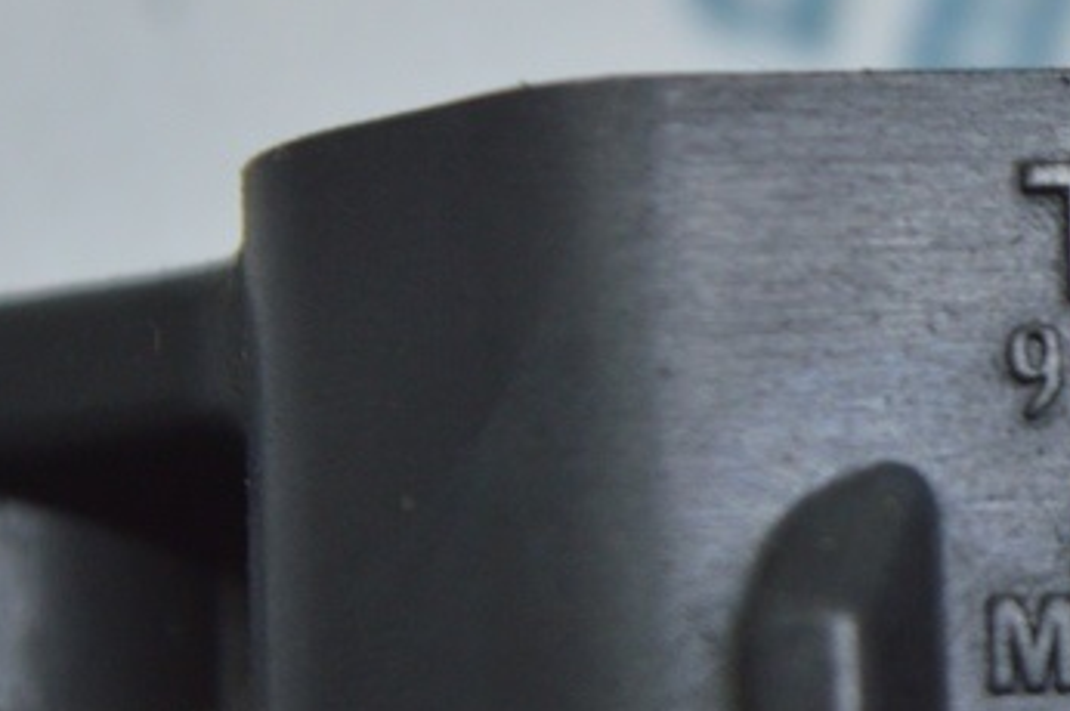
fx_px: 7260
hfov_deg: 8.3
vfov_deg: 5.6
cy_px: 391
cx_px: 1358
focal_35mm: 244
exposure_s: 1/50
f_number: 5.6
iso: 400
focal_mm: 55
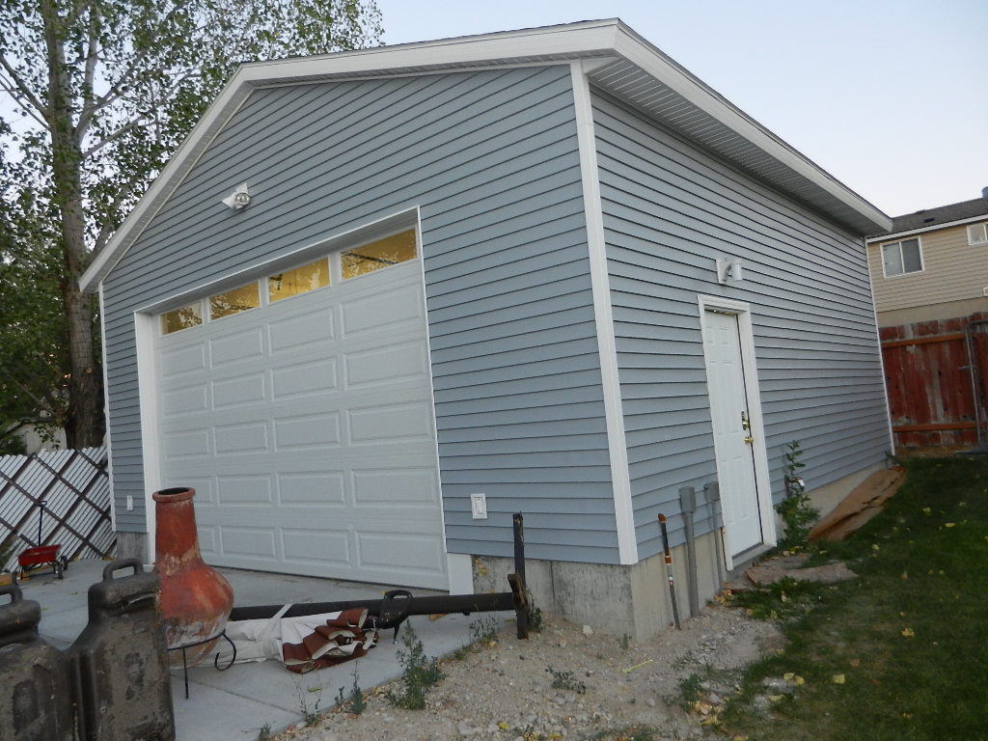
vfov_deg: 54.9
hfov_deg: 69.4
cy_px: 370
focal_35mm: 25
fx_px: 714
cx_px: 494
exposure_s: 1/30
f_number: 3.5
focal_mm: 4.5
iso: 220
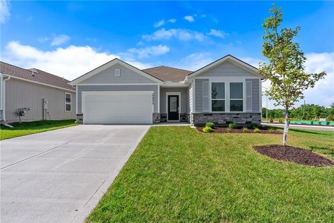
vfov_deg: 70.4
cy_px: 112
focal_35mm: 17
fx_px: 158
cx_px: 167
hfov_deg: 93.3
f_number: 18
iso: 200
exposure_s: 1/40
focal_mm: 17
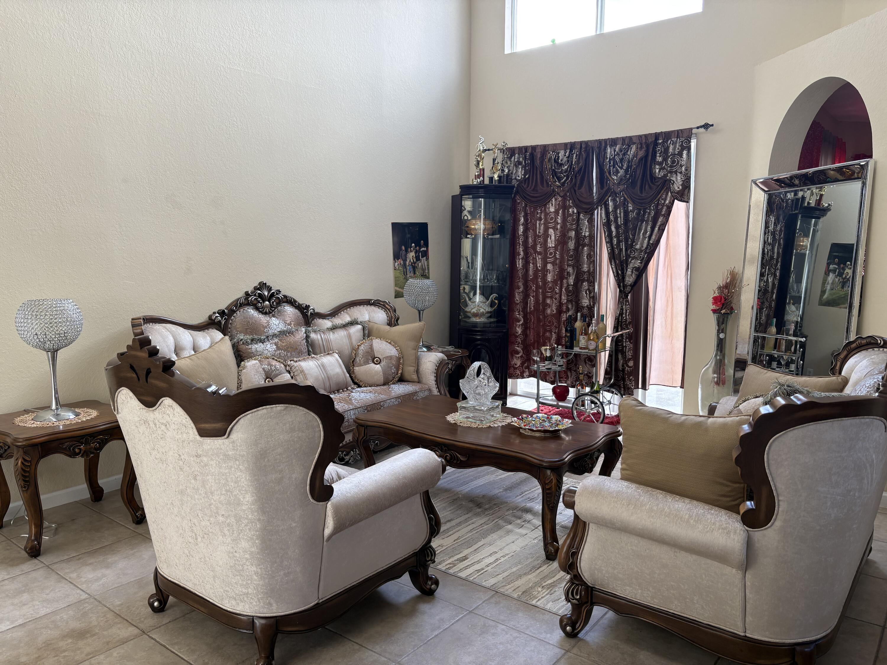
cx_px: 444
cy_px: 332
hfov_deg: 67.3
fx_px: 666
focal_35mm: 26
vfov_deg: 53.1
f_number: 1.6
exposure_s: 1/122
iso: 50
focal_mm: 5.96
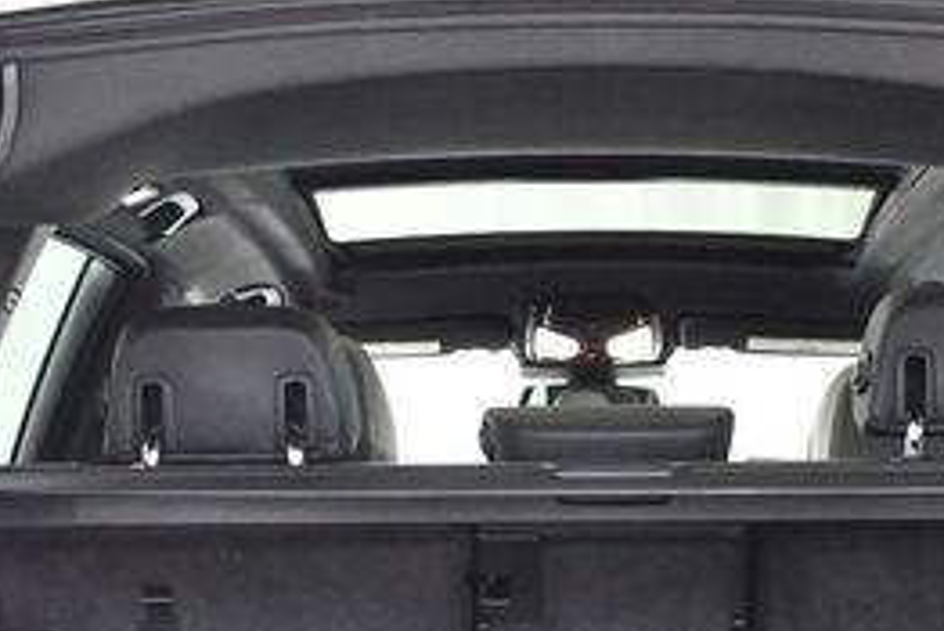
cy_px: 678
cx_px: 620
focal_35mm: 88
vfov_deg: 15.2
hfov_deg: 23.0
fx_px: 2309
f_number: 3.5
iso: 4500
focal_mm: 18
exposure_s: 1/60
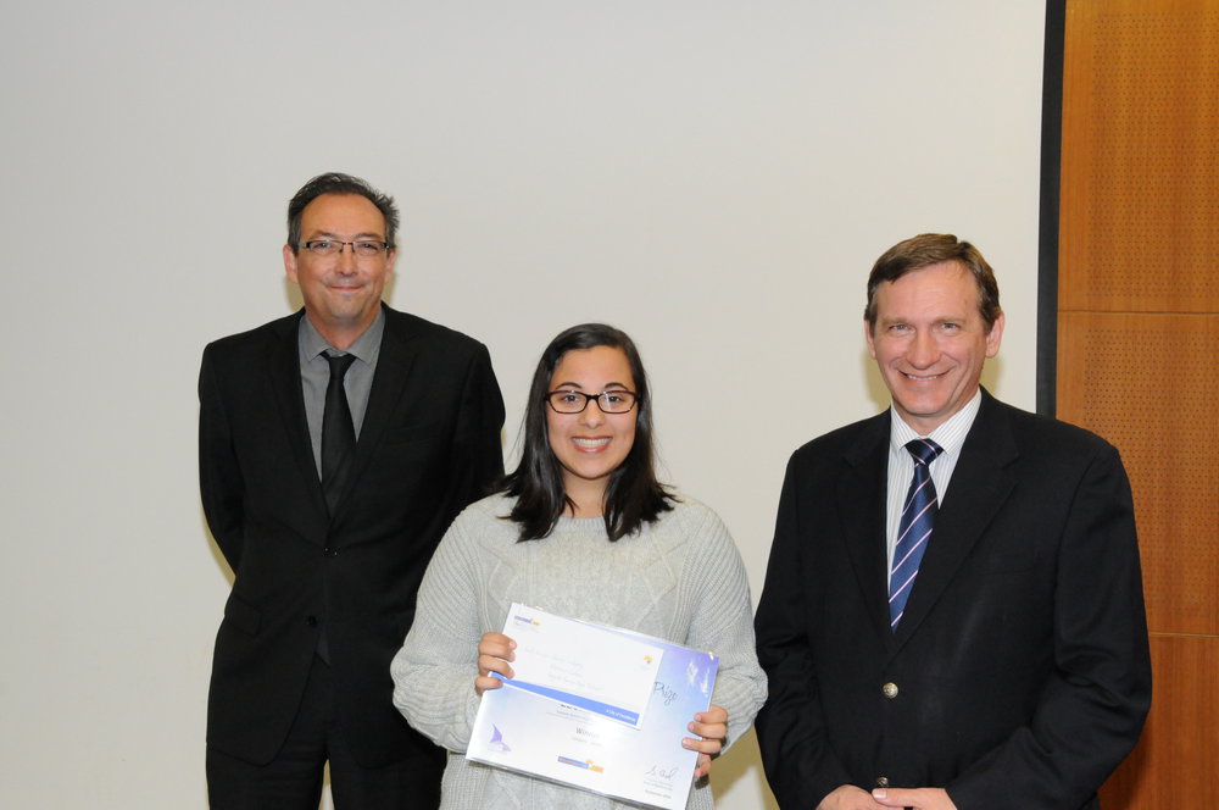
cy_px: 405
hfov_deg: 48.0
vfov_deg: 32.9
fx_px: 1370
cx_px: 610
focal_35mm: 40
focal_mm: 27
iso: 2000
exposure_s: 1/13
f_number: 9
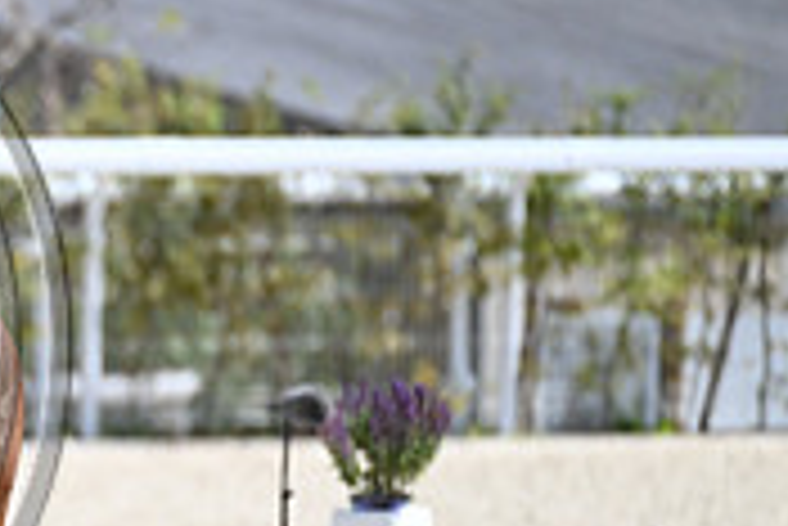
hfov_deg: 1.6
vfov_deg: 1.0
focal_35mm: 1322
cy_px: 281
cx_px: -446
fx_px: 28960
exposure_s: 1/1600
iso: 360
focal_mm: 400
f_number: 4.5
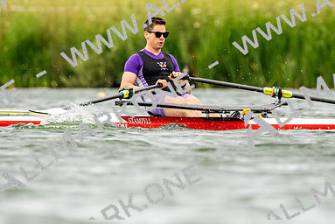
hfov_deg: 1.5
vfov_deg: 1.0
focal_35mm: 1362
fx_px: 12683
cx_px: 169
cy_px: 70
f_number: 6.3
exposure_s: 1/2000
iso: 1250
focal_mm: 600
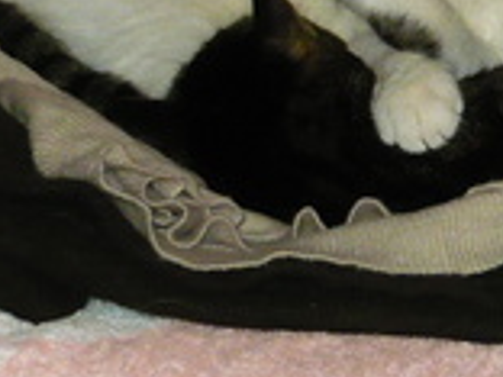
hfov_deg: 10.5
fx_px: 2732
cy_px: -92
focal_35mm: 188
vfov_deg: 7.8
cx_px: 384
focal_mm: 7.2
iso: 320
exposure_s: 1/30
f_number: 3
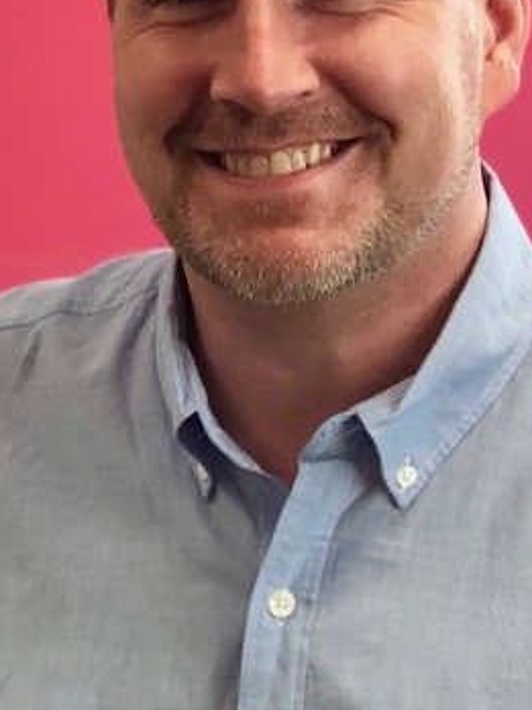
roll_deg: +0.6
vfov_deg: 10.4
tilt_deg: -7.3
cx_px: 273
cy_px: 300
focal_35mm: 191
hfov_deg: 7.8
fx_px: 3914
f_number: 2.4
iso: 64
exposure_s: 1/50
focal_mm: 6
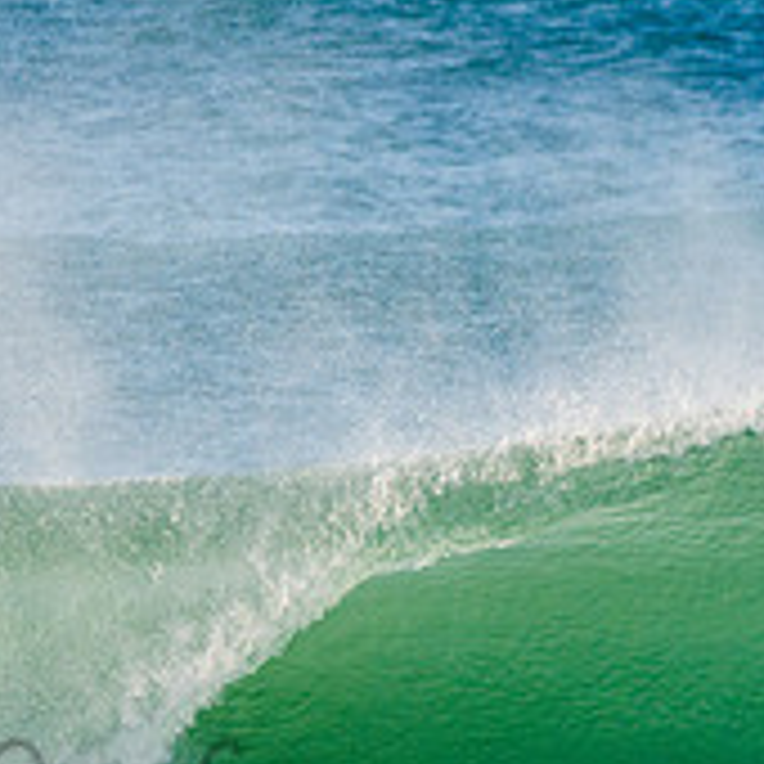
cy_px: 771
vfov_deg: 1.2
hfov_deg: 1.2
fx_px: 36232
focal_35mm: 1451
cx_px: 175
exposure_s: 1/1600
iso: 250
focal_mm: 500
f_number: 5.6
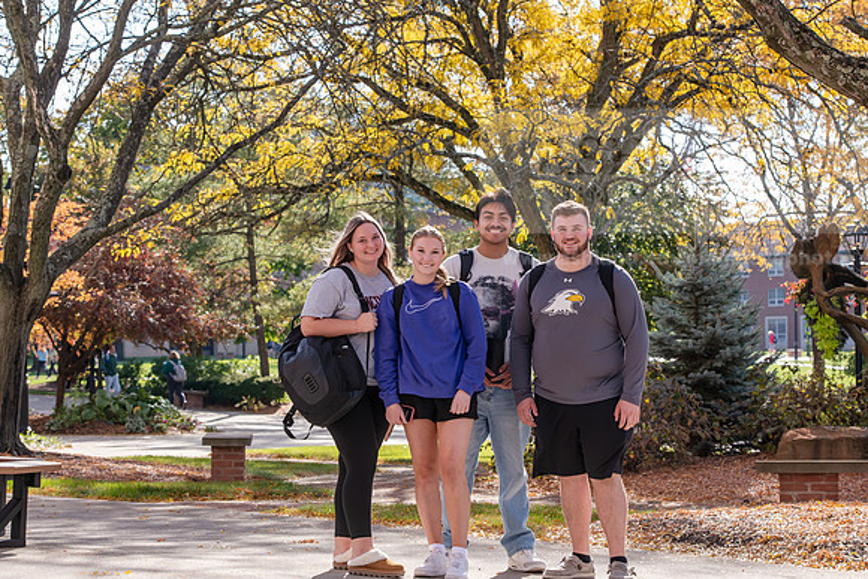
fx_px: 2050
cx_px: 434
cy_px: 290
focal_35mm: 85
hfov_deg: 23.9
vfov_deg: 16.1
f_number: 8
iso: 250
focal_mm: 85
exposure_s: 1/200
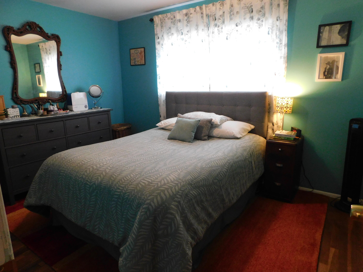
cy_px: 136
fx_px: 241
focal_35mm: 23
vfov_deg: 58.9
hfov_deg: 73.9
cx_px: 182
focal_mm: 4
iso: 400
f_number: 3
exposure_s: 1/20
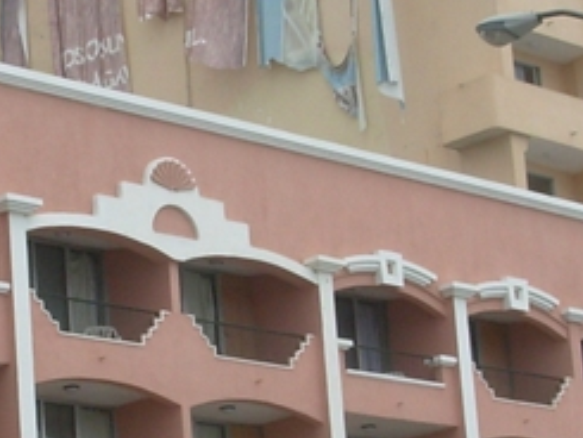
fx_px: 2511
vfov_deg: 9.9
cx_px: 167
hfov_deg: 13.2
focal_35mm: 149
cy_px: 340
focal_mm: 6.3
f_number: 4.9
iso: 50
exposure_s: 1/512
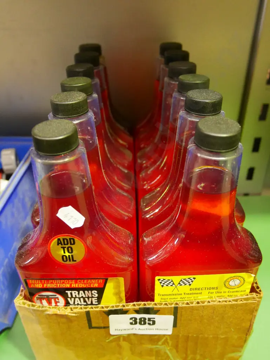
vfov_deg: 56.8
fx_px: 333
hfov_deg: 44.2
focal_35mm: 32
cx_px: 135
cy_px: 180
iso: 3200
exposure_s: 1/50
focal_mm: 16
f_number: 3.9
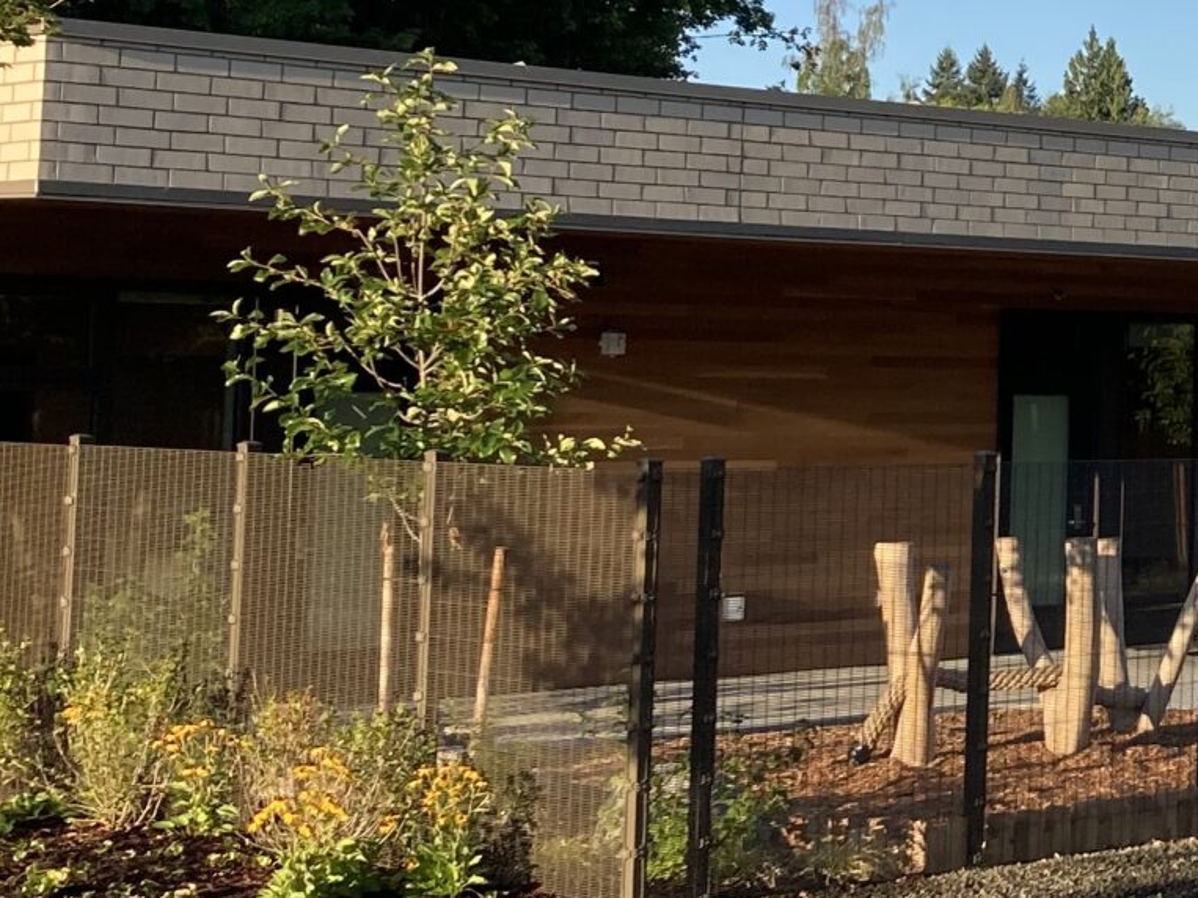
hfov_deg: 19.2
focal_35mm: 94
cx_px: 1576
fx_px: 3253
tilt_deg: +4.1
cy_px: 199
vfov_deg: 15.6
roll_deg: -1.0
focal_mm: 3.99
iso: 20
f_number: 1.8
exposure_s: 1/1056
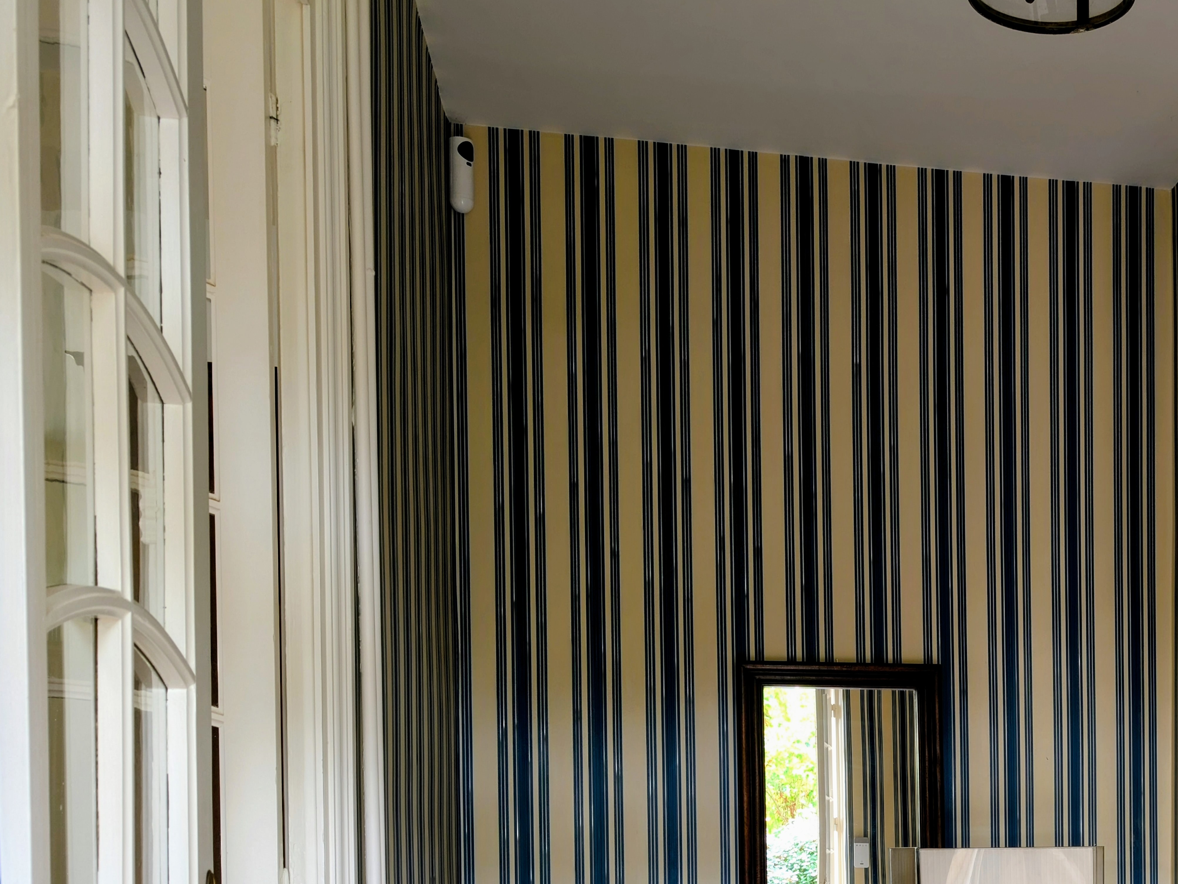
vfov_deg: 28.1
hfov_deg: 35.8
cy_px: 866
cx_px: 1125
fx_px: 1668
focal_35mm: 49
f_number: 1.68
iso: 32
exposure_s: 1/15
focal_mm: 6.9
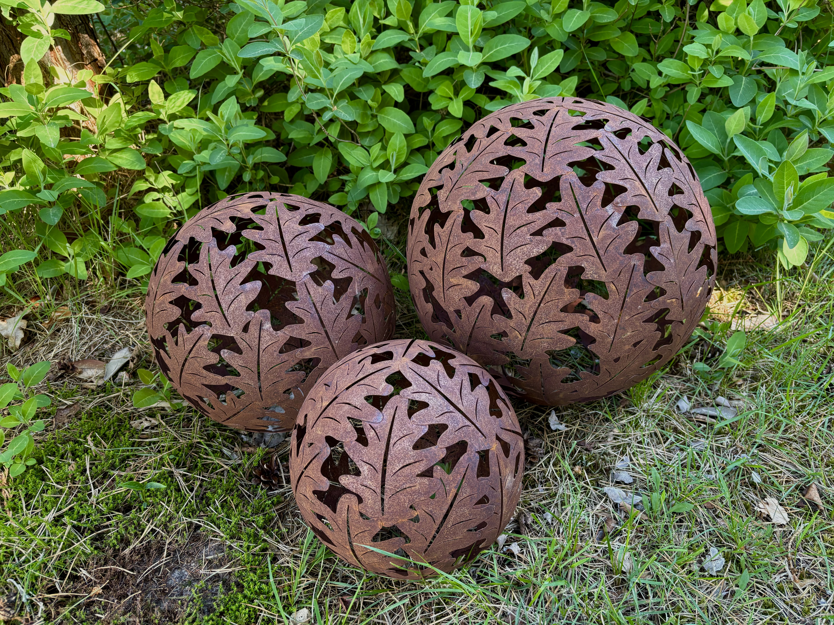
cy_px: 312
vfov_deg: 53.1
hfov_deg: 67.3
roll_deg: +5.9
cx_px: 417
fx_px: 626
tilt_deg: -34.3
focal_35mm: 26
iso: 125
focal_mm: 5.96
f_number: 1.6
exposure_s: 1/79
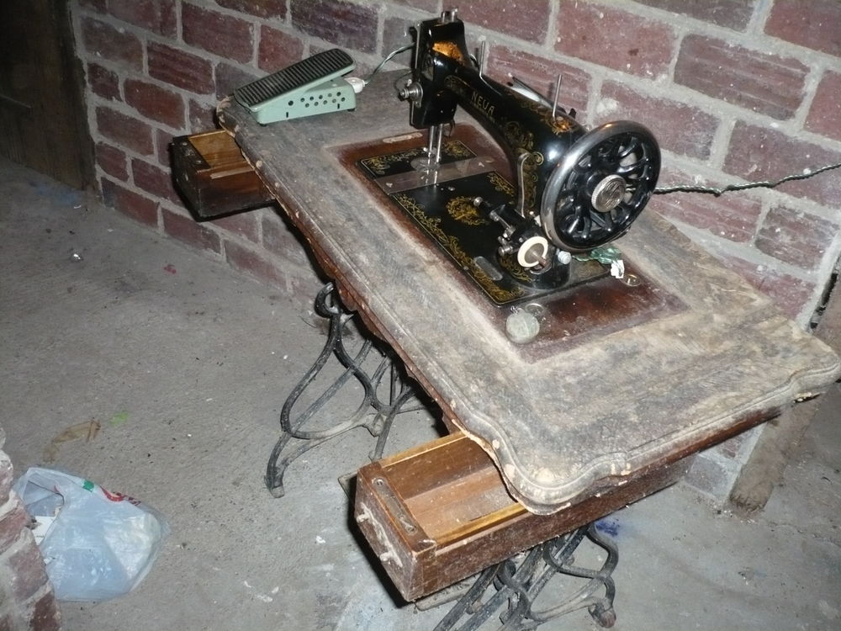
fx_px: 850
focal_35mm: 35
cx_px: 420
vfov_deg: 40.7
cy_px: 316
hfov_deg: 52.6
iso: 320
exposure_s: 1/30
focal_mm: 5.8
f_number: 2.8
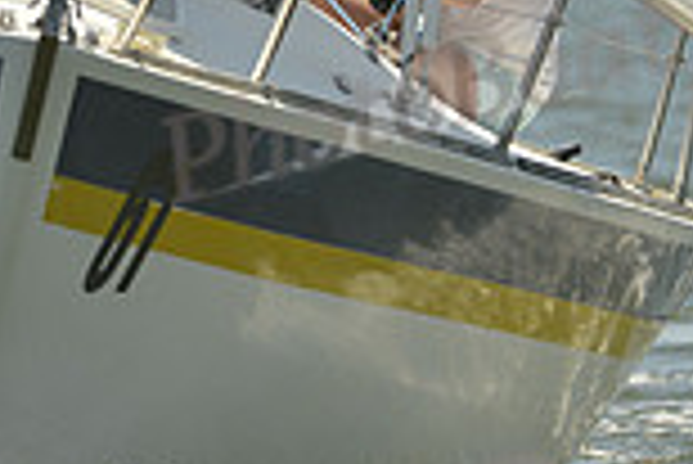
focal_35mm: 1052
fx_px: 20270
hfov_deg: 2.0
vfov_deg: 1.3
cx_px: -68
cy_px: -83
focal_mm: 280
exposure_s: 1/1600
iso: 200
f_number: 5.6
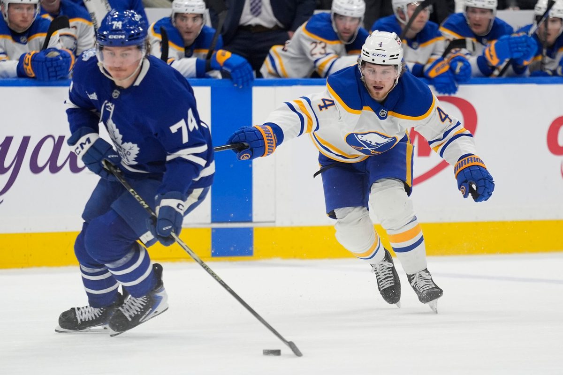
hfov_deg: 10.3
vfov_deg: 6.9
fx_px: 3128
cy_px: 188
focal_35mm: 200
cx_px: 282
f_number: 2.8
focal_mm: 200
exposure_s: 1/2000
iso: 2000
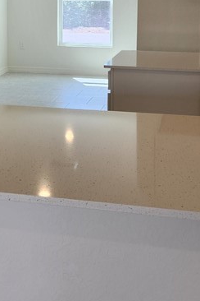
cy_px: 50
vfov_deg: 29.2
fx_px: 558
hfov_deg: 20.0
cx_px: 30
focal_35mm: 67
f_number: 1.8
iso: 32
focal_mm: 5.4
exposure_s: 1/120
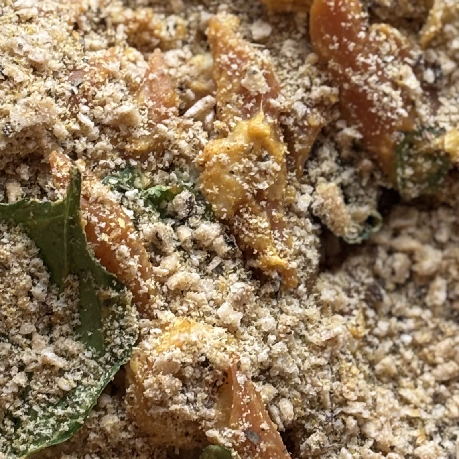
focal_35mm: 162
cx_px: 195
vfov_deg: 10.7
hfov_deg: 10.8
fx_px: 2430
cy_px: 44
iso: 160
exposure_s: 1/40
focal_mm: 5.96
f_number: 1.6
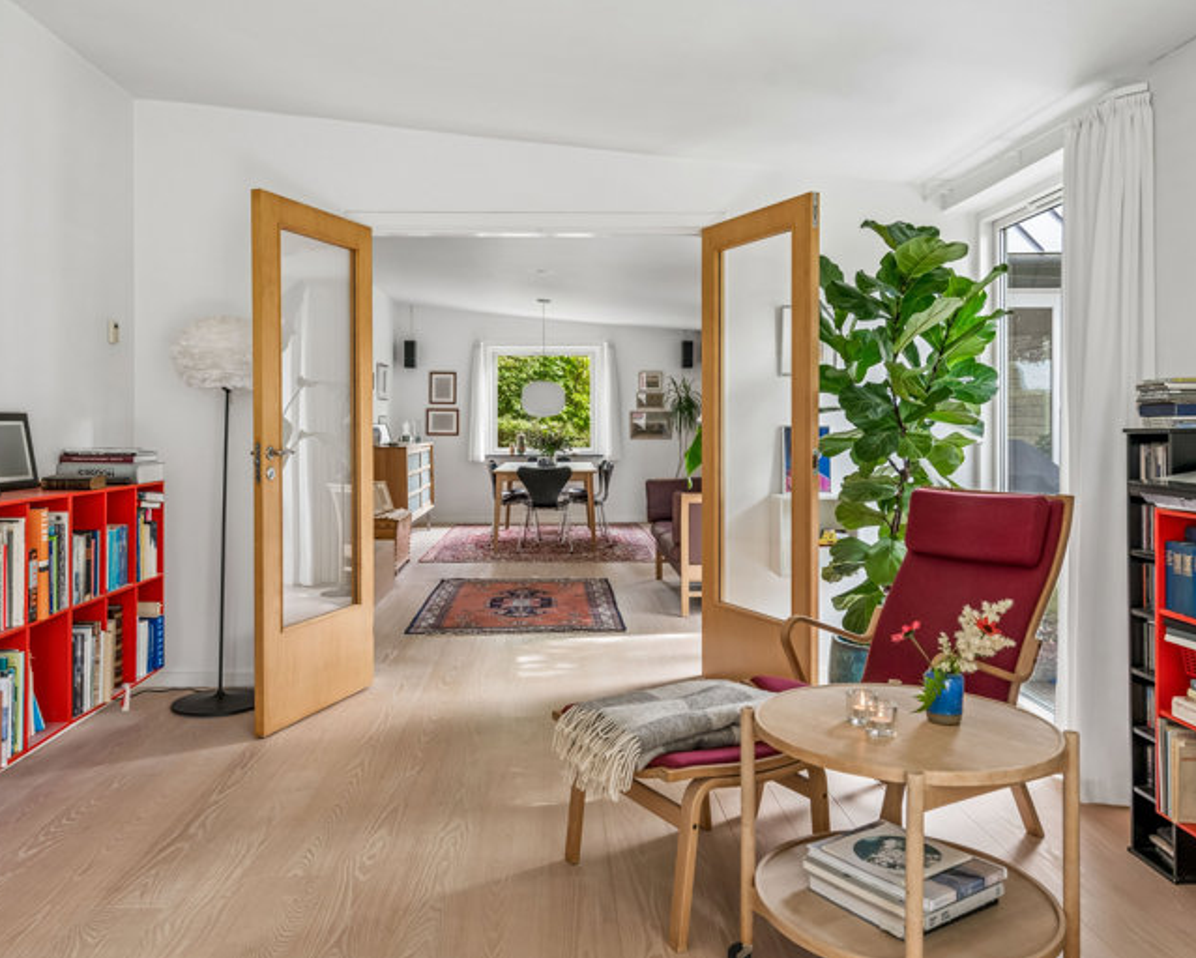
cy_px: 467
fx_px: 956
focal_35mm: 27
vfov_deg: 53.2
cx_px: 588
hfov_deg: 64.0
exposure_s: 1/80
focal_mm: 23
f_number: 7.1
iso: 800
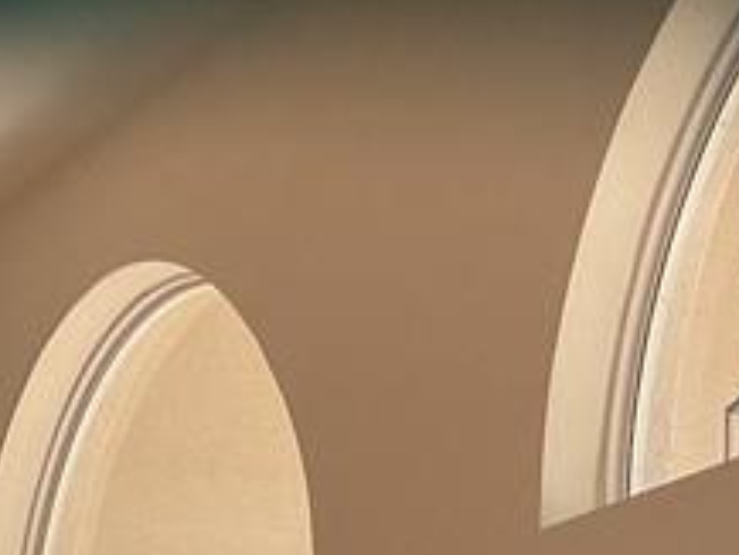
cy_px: 1216
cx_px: 133
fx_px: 2926
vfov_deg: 9.8
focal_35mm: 137
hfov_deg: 14.3
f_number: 1.8
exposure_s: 1/120
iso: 32
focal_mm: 3
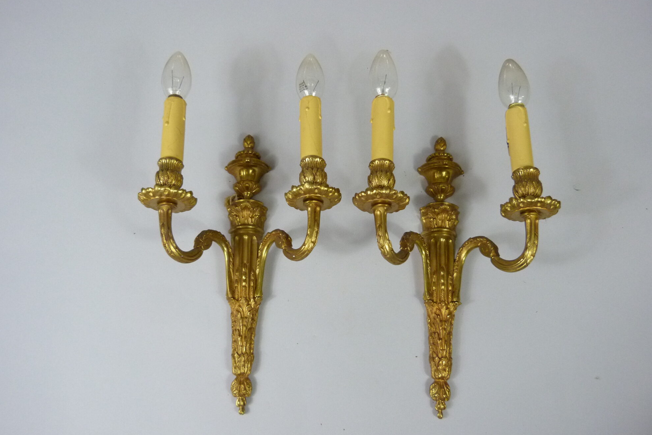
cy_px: 229
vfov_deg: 47.9
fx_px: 489
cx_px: 322
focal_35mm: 27
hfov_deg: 67.4
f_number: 2.8
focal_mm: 4.5
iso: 320
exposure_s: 1/60
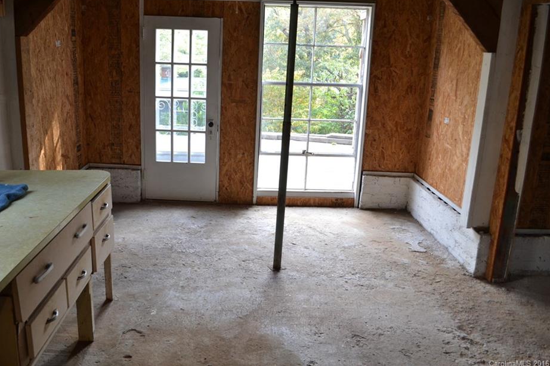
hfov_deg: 61.8
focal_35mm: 30
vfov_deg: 43.5
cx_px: 248
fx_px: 458
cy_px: 166
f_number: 4
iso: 400
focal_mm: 18
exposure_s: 1/60
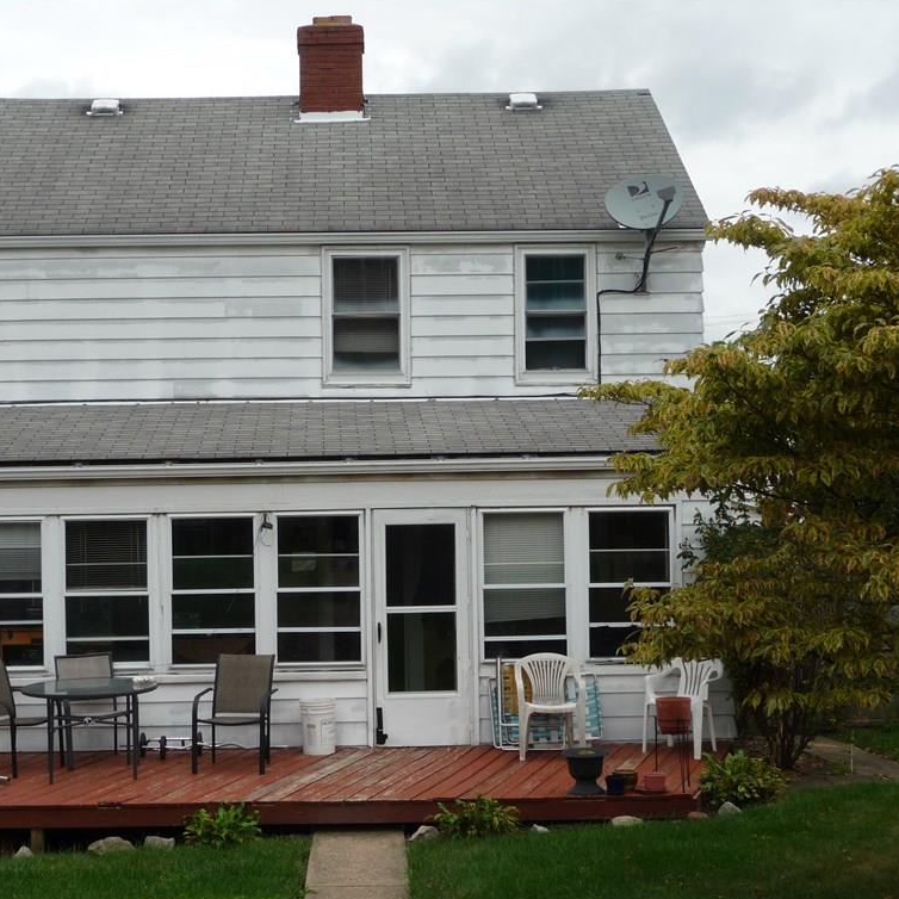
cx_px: 376
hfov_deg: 28.6
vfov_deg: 28.6
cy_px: 450
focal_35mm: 60
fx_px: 1763
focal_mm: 8.5
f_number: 4.2
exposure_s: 1/500
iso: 100
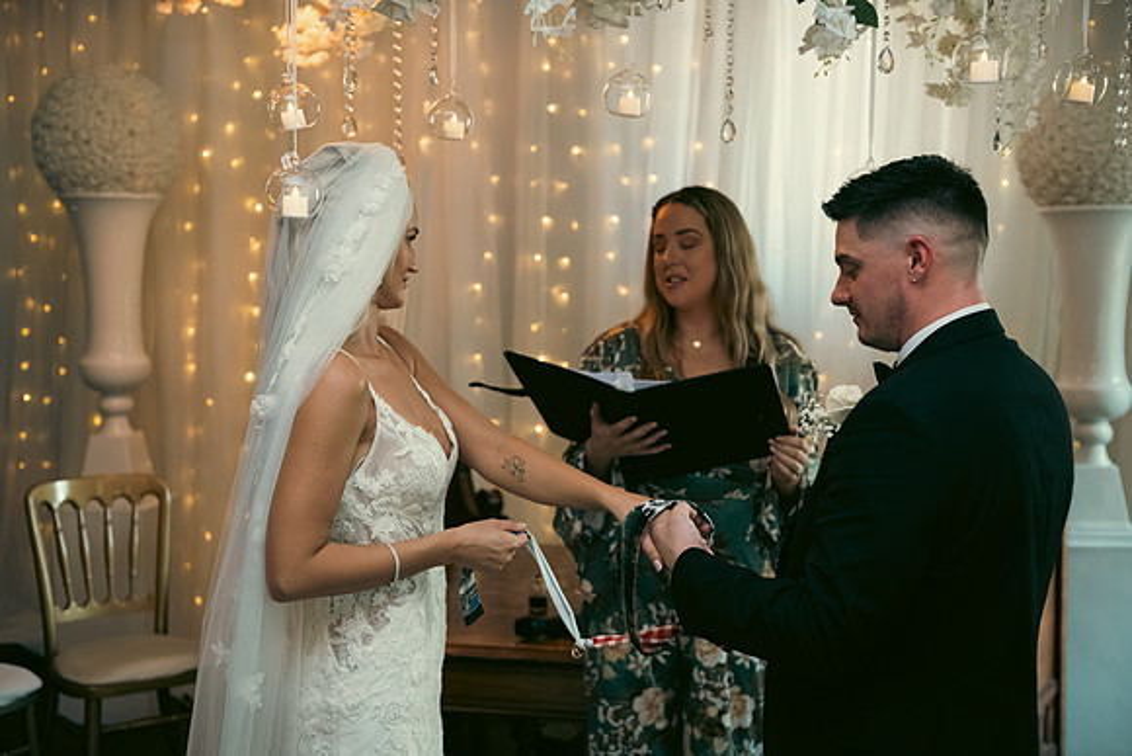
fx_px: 1510
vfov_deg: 28.1
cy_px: 378
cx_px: 566
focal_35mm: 48
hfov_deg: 41.1
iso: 1250
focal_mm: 48
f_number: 3.5
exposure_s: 1/160
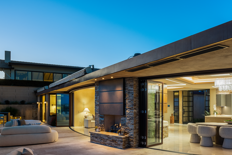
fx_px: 213
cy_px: 106
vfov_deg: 39.4
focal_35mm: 33
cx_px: 131
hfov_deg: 57.0
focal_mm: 24
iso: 320
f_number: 9
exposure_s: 1.6
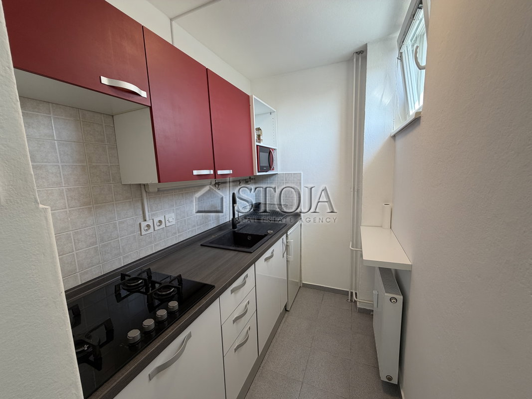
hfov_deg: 102.1
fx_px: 215
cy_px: 200
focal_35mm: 14
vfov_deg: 85.7
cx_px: 266
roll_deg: +1.6
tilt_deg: -7.9
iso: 80
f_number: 2.2
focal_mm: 2.22
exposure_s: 1/121
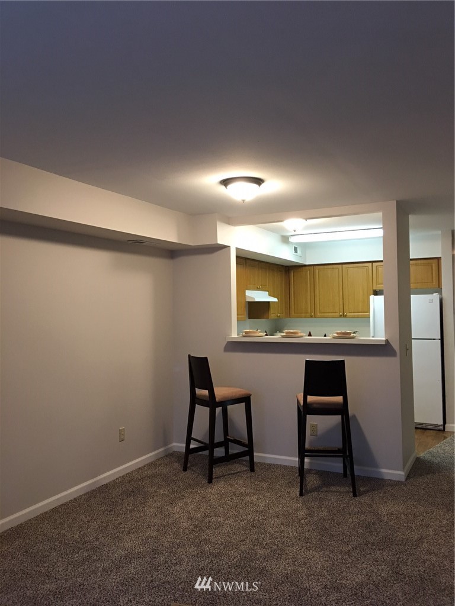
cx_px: 228
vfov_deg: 61.7
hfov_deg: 48.2
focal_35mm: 29
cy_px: 303
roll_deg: +0.0
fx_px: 508
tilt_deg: +1.3
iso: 80
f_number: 2.2
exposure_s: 1/15
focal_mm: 4.15
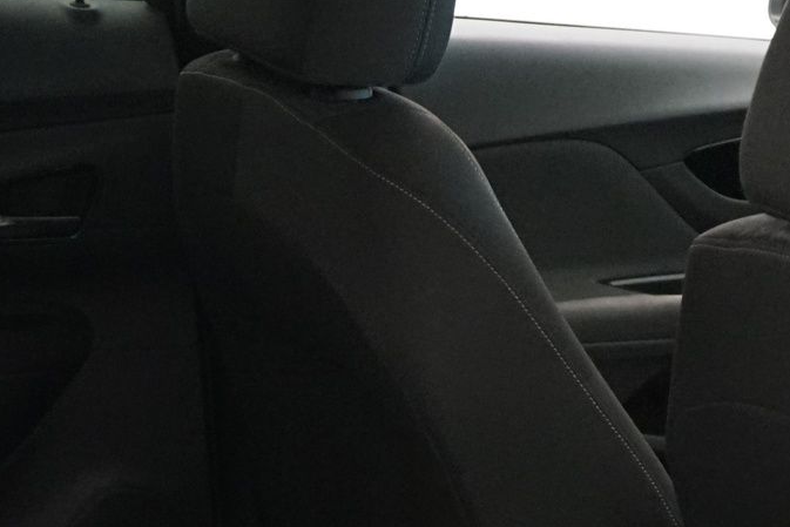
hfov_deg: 19.6
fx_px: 2283
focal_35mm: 104
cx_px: 387
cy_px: 746
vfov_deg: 12.6
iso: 5000
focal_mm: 28
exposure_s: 1/160
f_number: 3.5
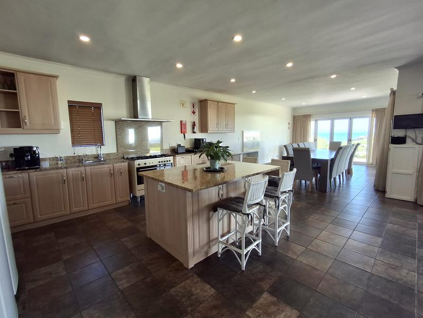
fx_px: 196
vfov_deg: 78.1
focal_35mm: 16
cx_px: 212
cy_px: 159
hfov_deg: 94.5
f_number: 2.2
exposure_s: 1/100
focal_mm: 1.64
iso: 50
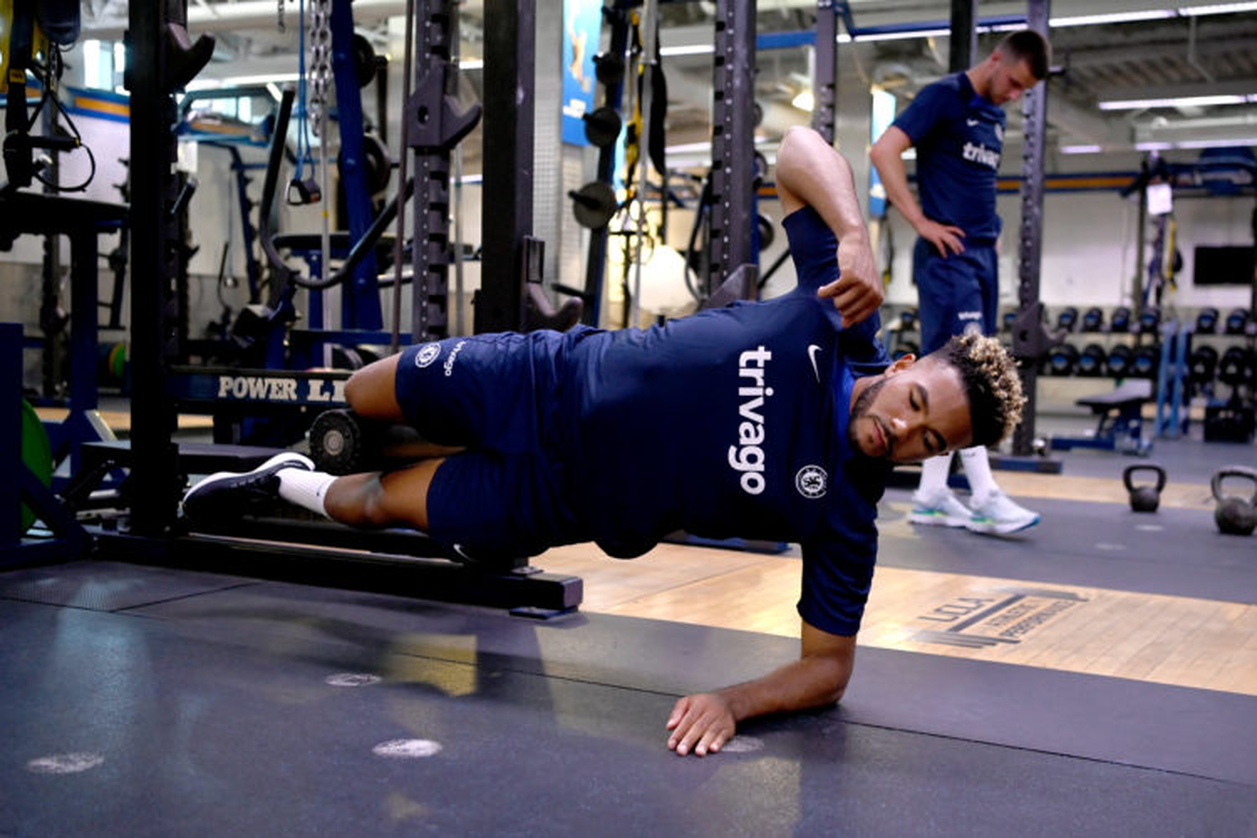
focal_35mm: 40
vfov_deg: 33.4
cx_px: 628
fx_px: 1397
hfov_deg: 48.5
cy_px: 419
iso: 3200
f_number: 4
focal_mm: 40
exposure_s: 1/200
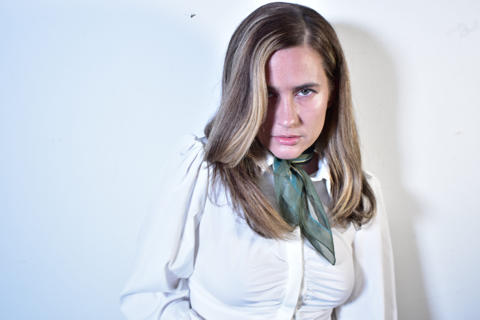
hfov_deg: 54.4
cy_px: 160
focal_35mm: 35
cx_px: 240
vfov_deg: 37.9
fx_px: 467
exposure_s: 1/40
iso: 1600
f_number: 7.1
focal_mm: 35
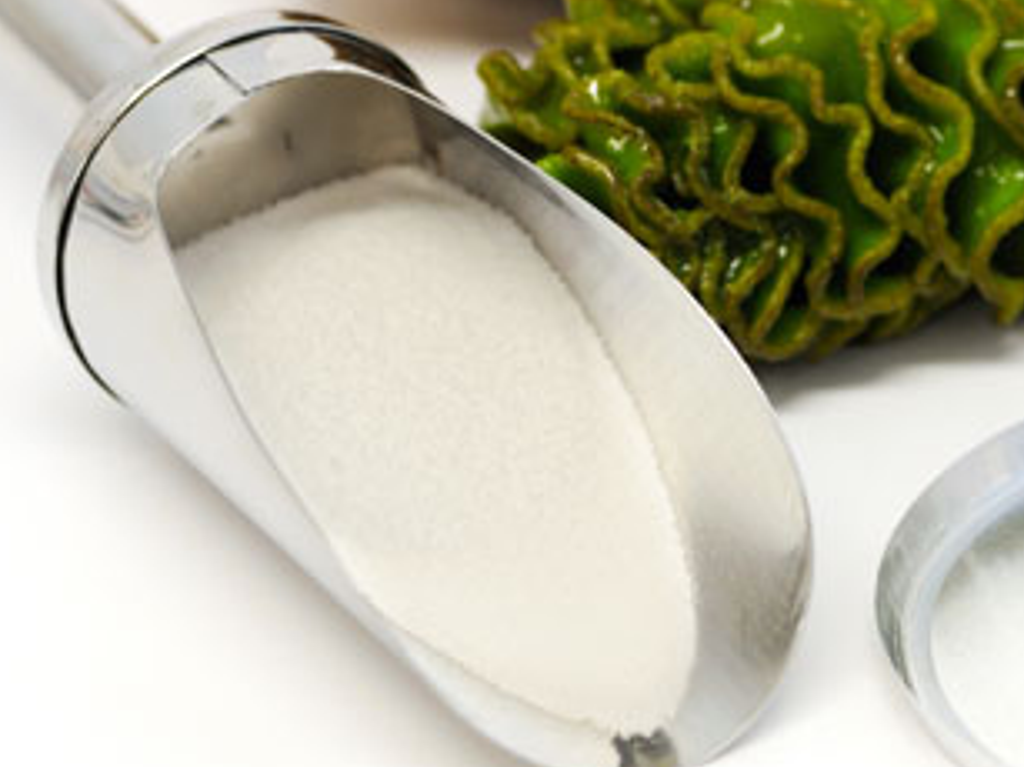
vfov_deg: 7.5
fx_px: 5825
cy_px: 228
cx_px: 957
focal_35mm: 197
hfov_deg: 10.0
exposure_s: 1/40
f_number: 6.3
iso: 400
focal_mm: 105
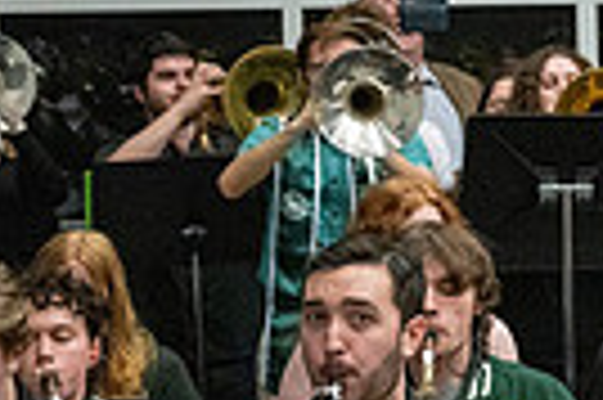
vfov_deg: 5.9
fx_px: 3915
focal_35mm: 234
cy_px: 254
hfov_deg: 8.3
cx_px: 1224
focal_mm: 54
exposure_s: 1/500
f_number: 4
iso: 10000
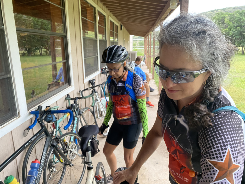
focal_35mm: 26
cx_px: 122
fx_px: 184
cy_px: 92
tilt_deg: -12.7
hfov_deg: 67.3
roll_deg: -0.5
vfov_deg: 53.1
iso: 250
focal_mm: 4.25
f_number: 1.8
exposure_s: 1/60
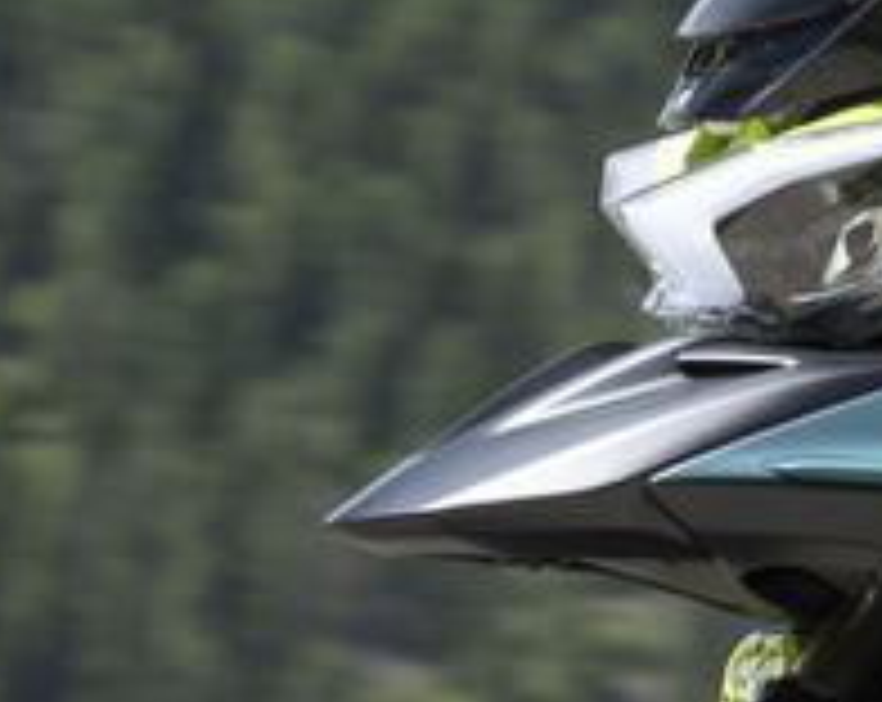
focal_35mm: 435
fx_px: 11333
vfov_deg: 3.5
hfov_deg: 4.4
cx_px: 1991
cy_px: 524
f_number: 5
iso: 32
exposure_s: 1/250
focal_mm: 51
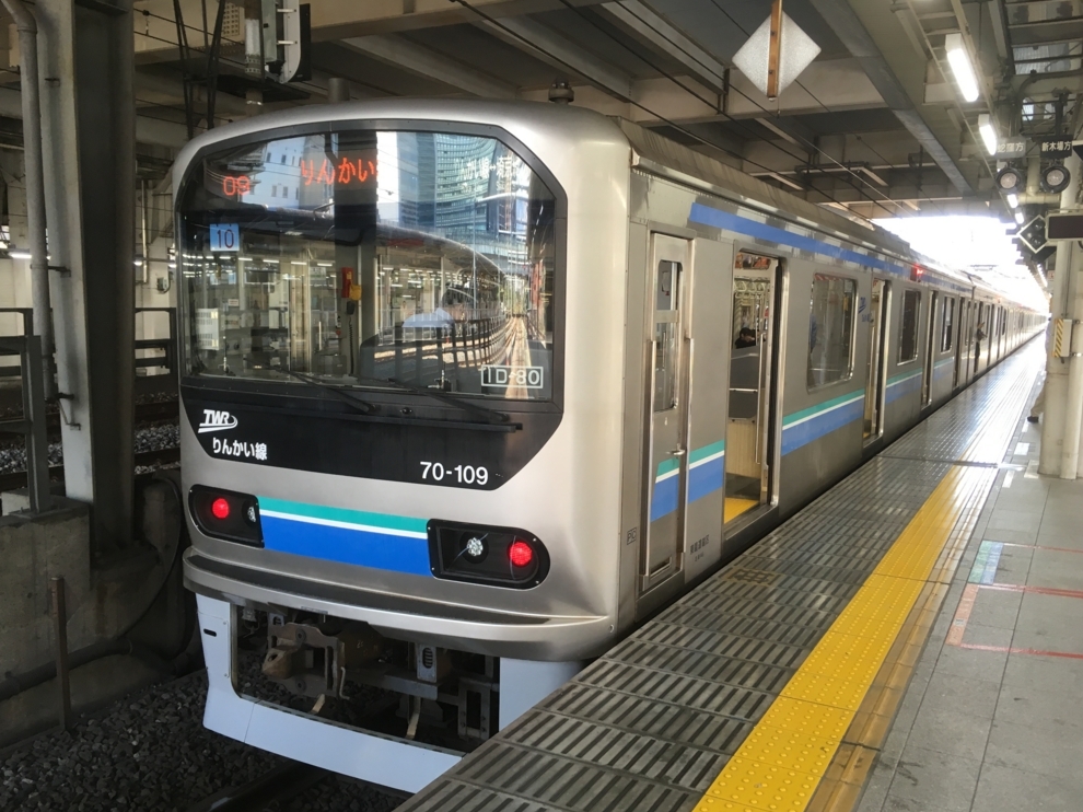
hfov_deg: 60.0
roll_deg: -1.2
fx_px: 938
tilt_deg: -9.1
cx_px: 558
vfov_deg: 46.8
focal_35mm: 30
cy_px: 416
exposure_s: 1/30
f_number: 2.2
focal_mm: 4.15
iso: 25
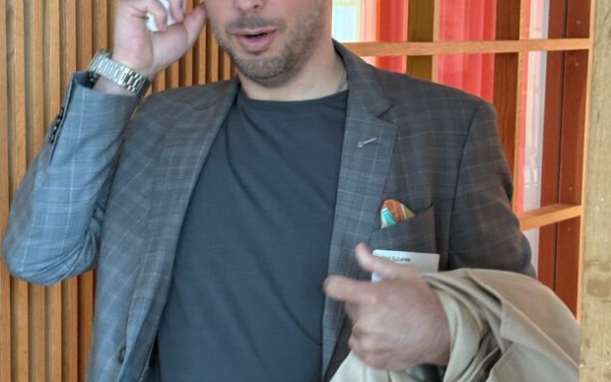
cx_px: 279
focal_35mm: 84
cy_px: 223
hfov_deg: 24.6
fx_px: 1399
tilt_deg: -8.3
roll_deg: +0.1
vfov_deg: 15.6
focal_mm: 6.76
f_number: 1.78
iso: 250
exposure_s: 1/42
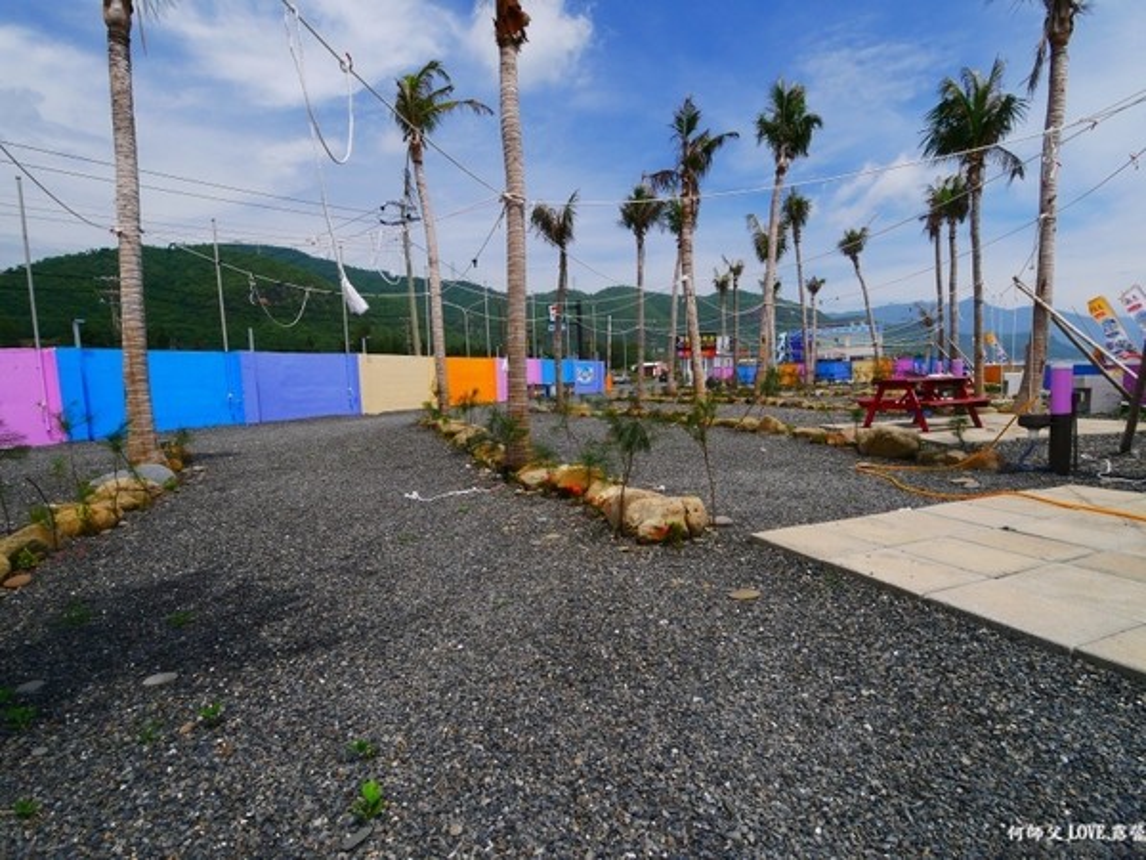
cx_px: 573
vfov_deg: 71.6
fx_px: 596
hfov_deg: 87.8
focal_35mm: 18
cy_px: 430
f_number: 7.1
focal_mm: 9
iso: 200
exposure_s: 1/400
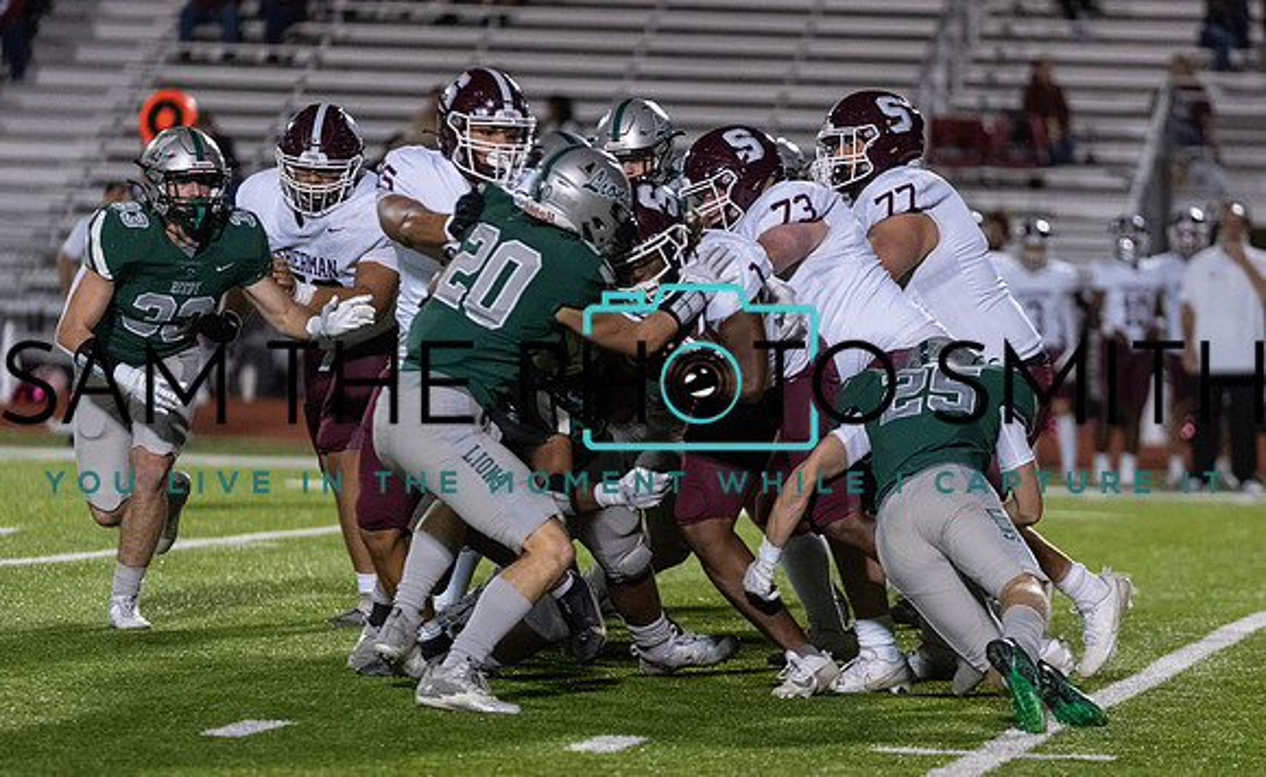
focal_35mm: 240
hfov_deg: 8.8
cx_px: 719
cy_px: 472
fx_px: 8256
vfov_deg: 5.4
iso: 5000
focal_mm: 192
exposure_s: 1/1250
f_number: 2.8
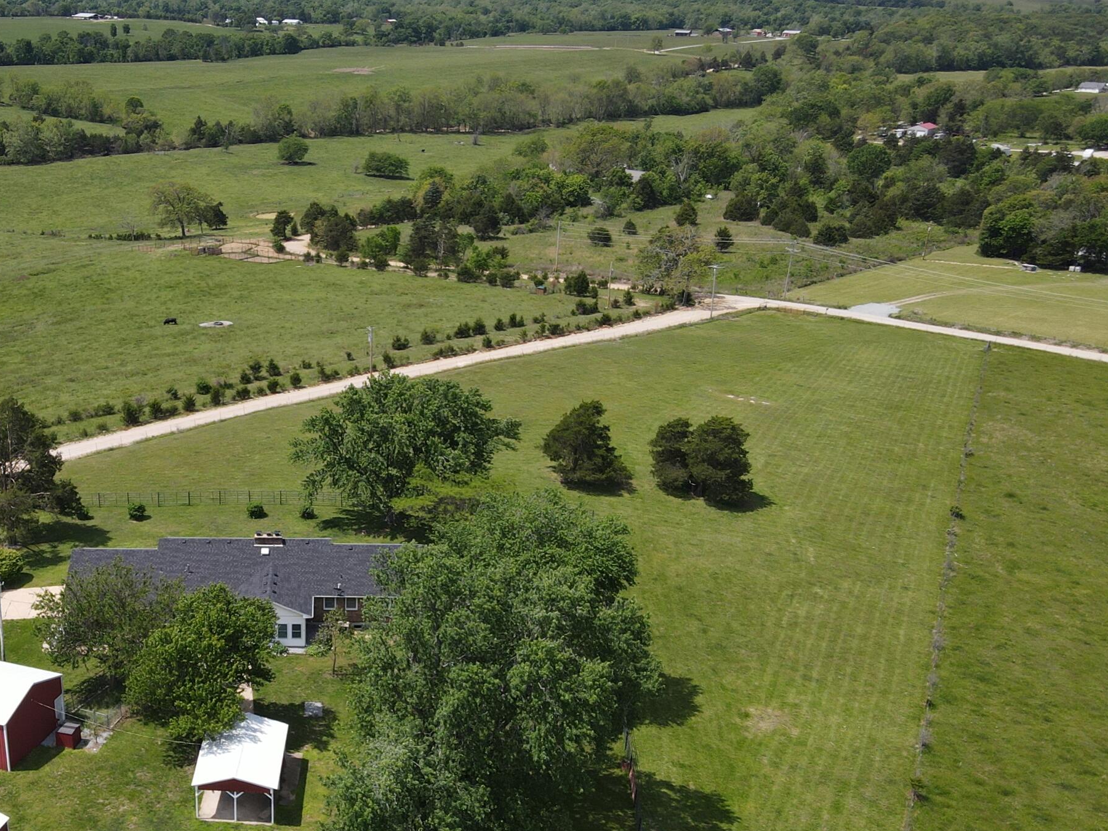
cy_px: 535
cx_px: 315
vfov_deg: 35.7
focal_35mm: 40
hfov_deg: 45.6
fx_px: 1280
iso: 100
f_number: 2.8
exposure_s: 1/640
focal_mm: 4.5
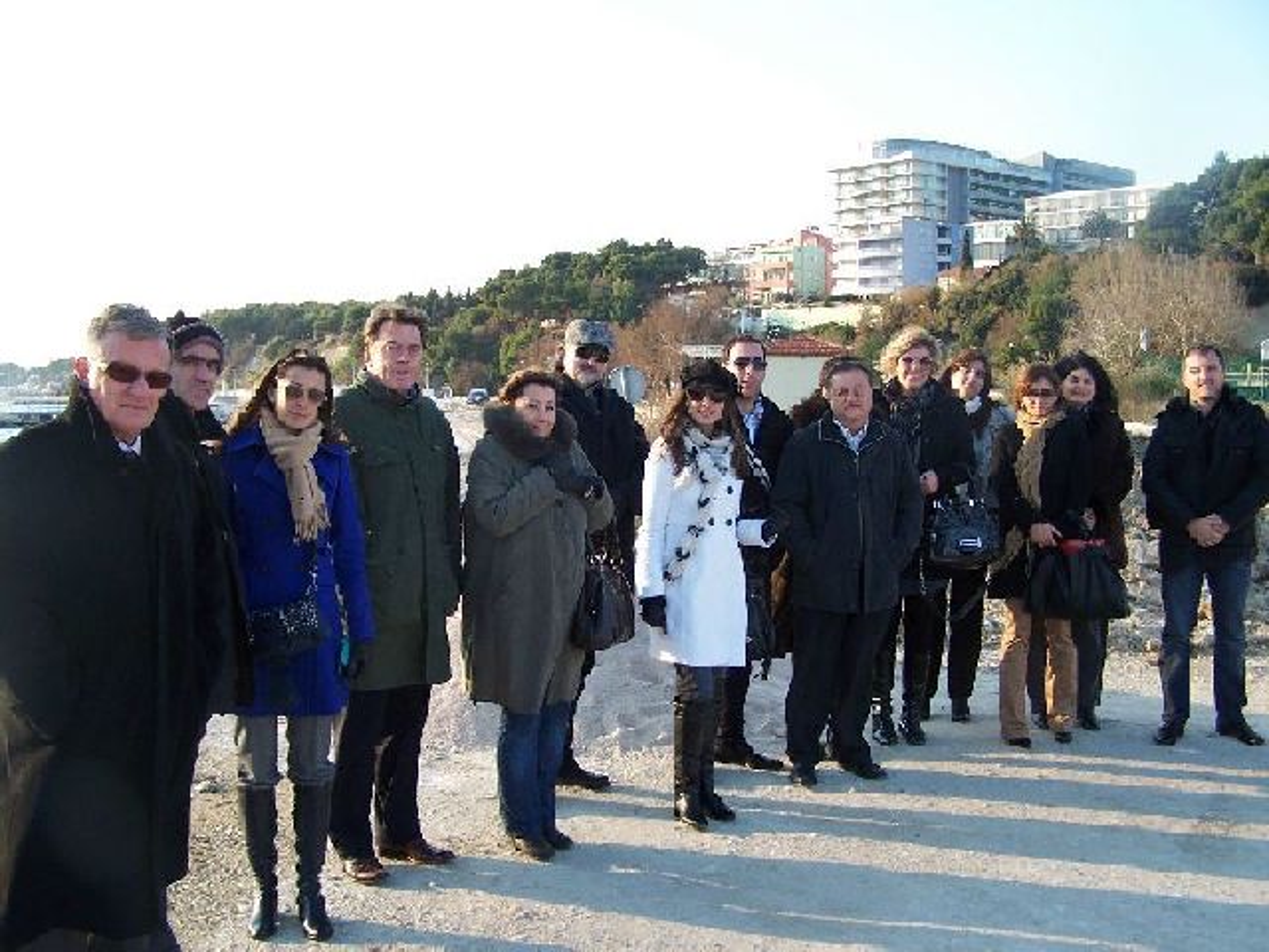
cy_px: 476
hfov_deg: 49.0
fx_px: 1393
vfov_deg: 37.7
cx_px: 634
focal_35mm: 38
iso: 80
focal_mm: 6.3
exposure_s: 1/250
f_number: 2.8
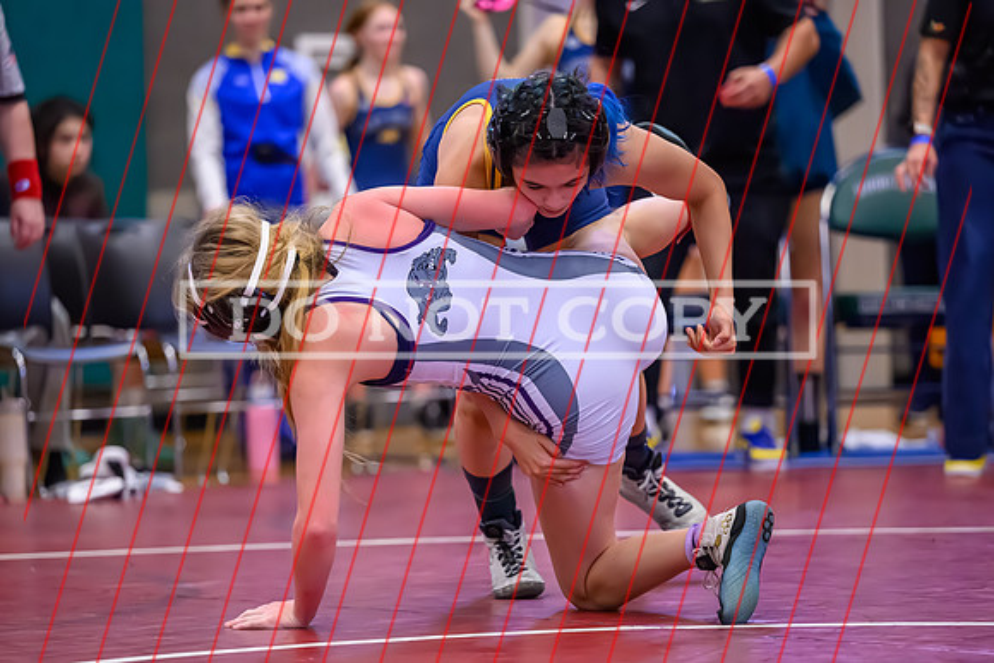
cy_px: 363
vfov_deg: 8.3
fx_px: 4549
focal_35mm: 165
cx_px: 510
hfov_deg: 12.5
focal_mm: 145
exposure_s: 1/640
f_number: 2.8
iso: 10000
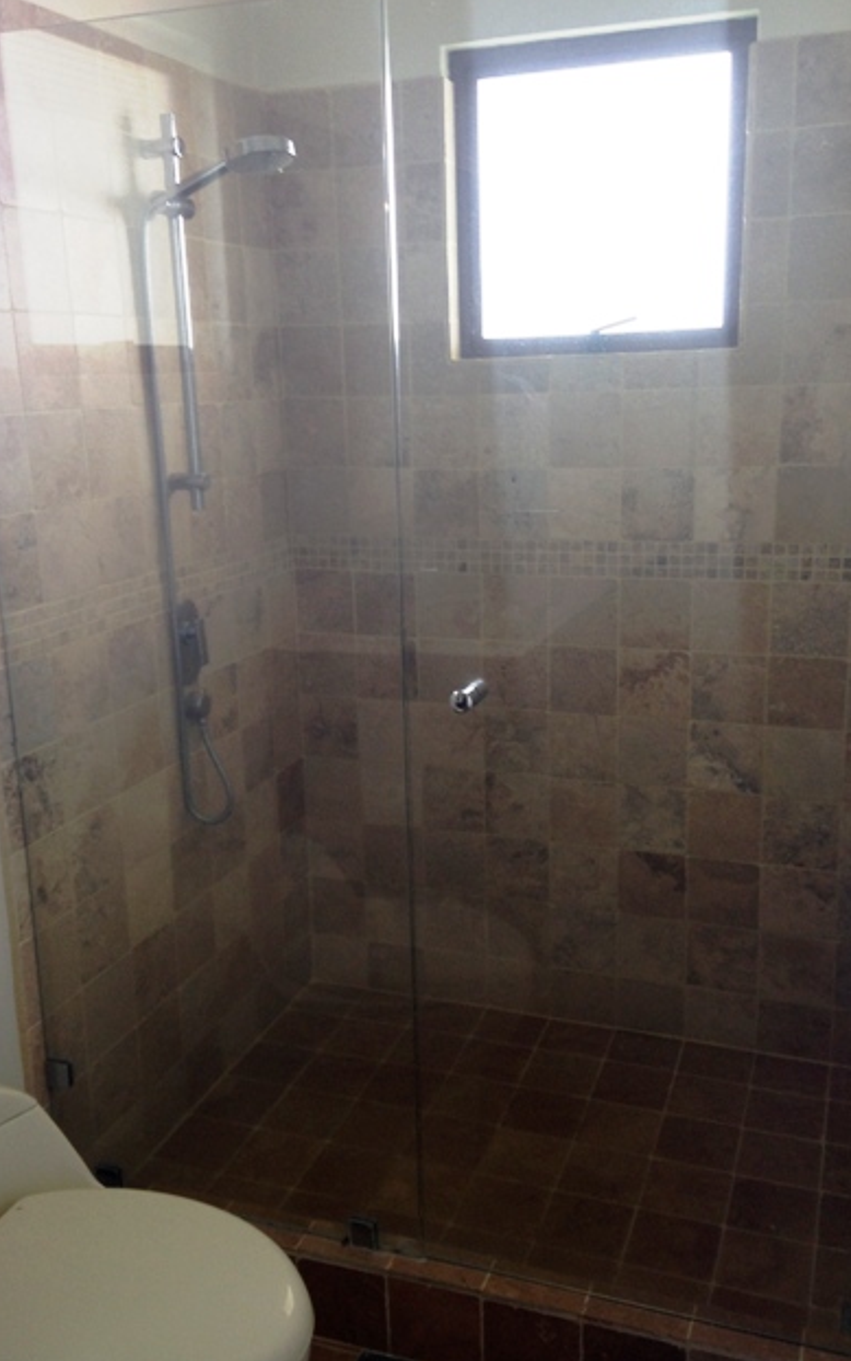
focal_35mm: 36
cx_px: 413
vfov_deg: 54.0
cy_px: 680
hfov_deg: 35.3
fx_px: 1335
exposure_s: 1/40
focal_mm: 4.12
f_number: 2.4
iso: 50
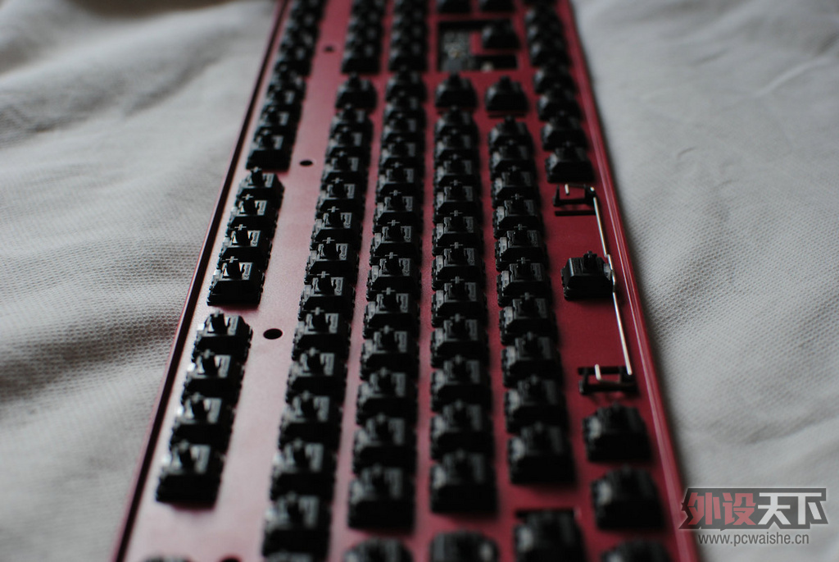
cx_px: 420
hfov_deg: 37.8
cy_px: 281
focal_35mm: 52
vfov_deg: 25.8
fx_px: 1225
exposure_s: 1/60
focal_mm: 35
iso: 200
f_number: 3.2
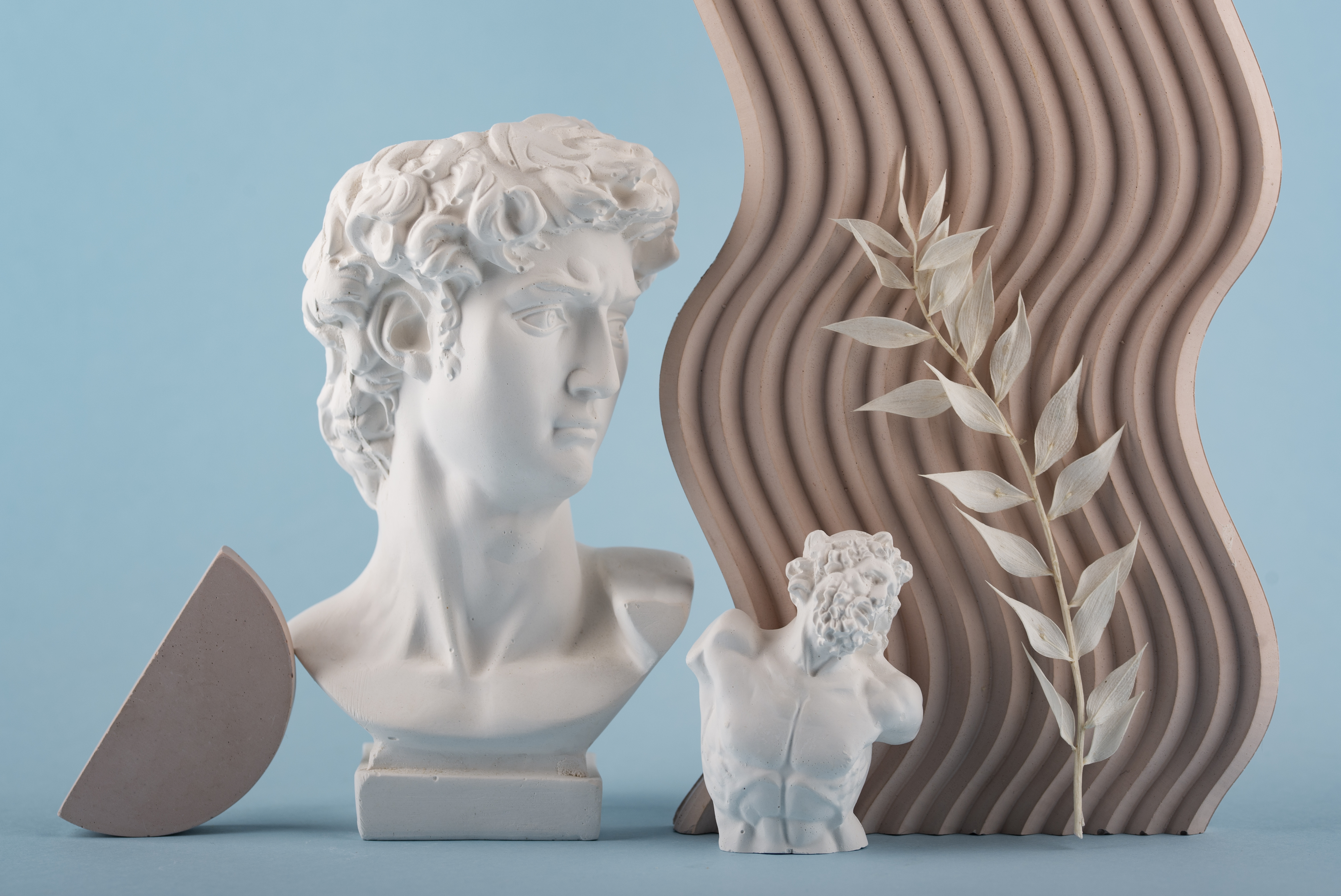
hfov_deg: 19.4
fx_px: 3913
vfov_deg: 13.1
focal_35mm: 105
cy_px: 448
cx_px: 670
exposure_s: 1/100
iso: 100
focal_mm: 105
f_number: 10
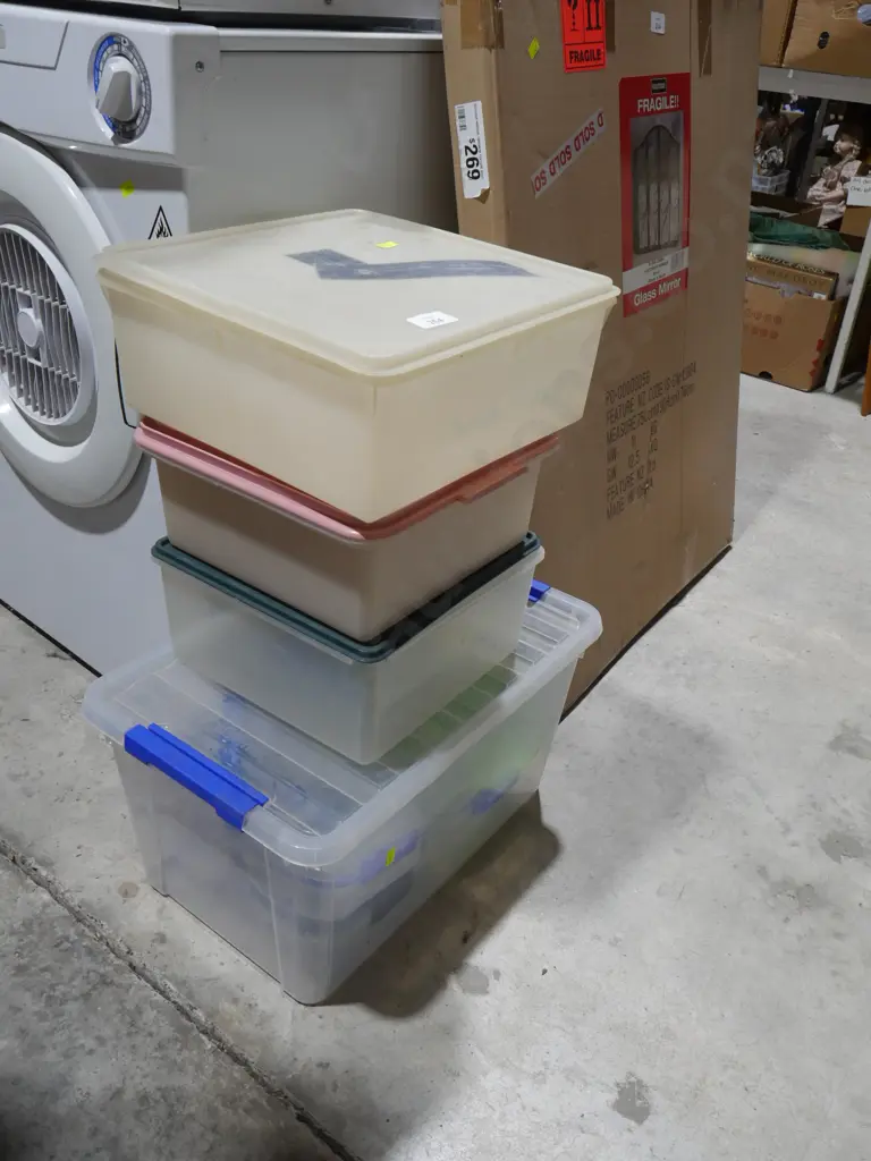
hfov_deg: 49.7
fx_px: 939
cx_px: 436
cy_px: 580
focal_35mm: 28
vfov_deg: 63.4
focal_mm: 14
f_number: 7.1
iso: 640
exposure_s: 1/60
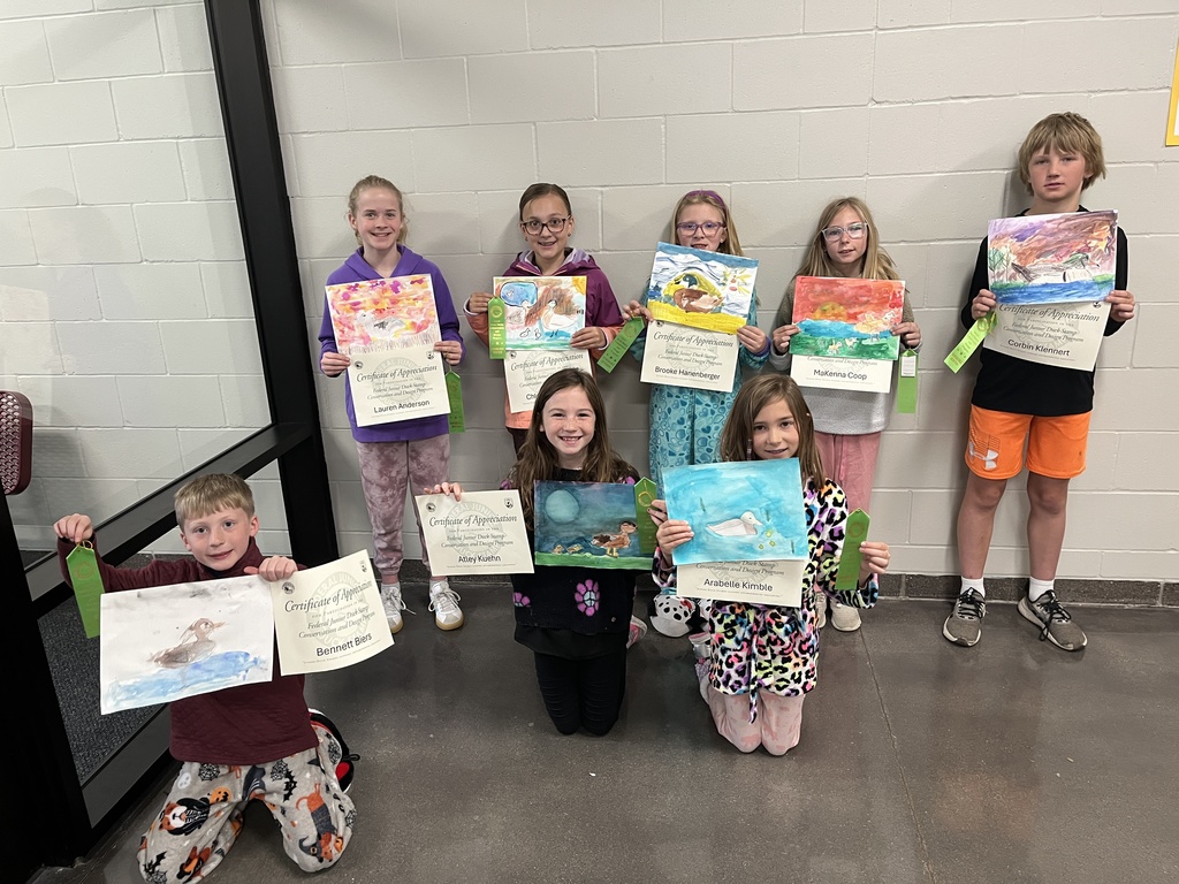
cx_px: 590
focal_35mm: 26
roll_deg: +2.6
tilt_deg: -18.3
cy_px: 442
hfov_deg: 67.3
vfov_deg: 53.1
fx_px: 886
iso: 250
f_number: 1.6
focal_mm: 5.1
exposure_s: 1/60
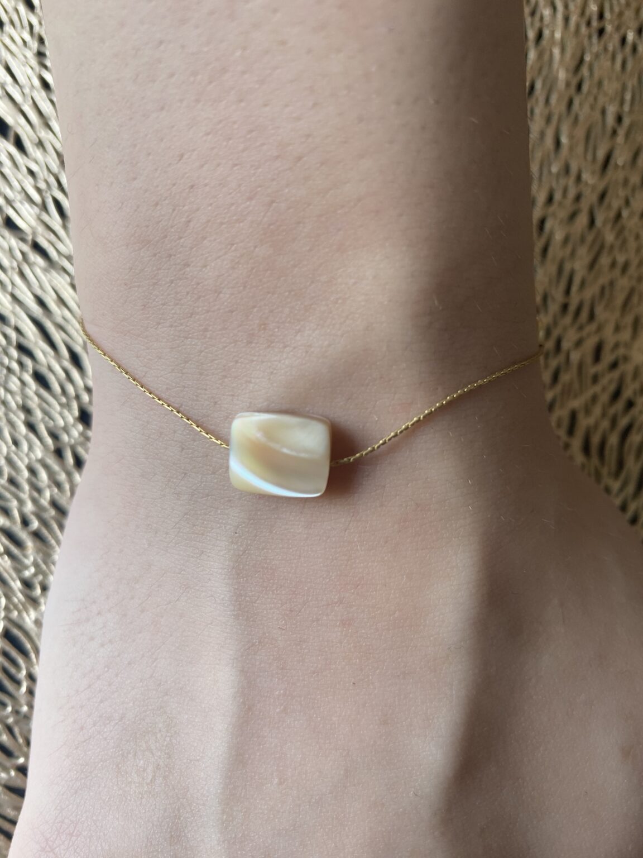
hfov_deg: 54.9
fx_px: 619
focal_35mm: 25
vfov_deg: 69.4
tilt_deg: -74.5
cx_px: 322
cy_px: 429
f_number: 1.8
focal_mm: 4.25
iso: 40
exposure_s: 1/122
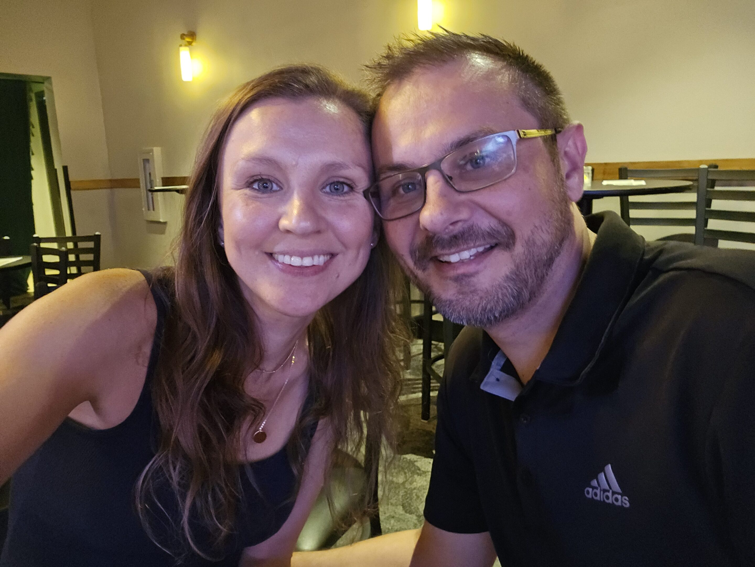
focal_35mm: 25
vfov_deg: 54.9
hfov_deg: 69.4
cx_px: 378
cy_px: 284
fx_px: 545
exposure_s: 1/20
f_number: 2.2
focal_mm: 3.3
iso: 1000
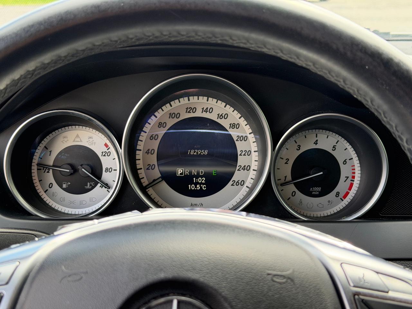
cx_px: 206
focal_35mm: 48
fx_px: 571
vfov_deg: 30.3
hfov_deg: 39.7
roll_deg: +0.0
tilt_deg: -16.7
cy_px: 154
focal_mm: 6.76
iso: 80
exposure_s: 1/366
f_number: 1.78
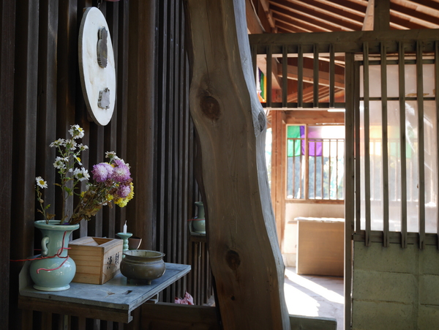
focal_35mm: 42
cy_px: 165
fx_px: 533
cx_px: 220
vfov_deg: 34.4
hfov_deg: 44.8
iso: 320
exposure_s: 1/60
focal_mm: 21
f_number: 4.7
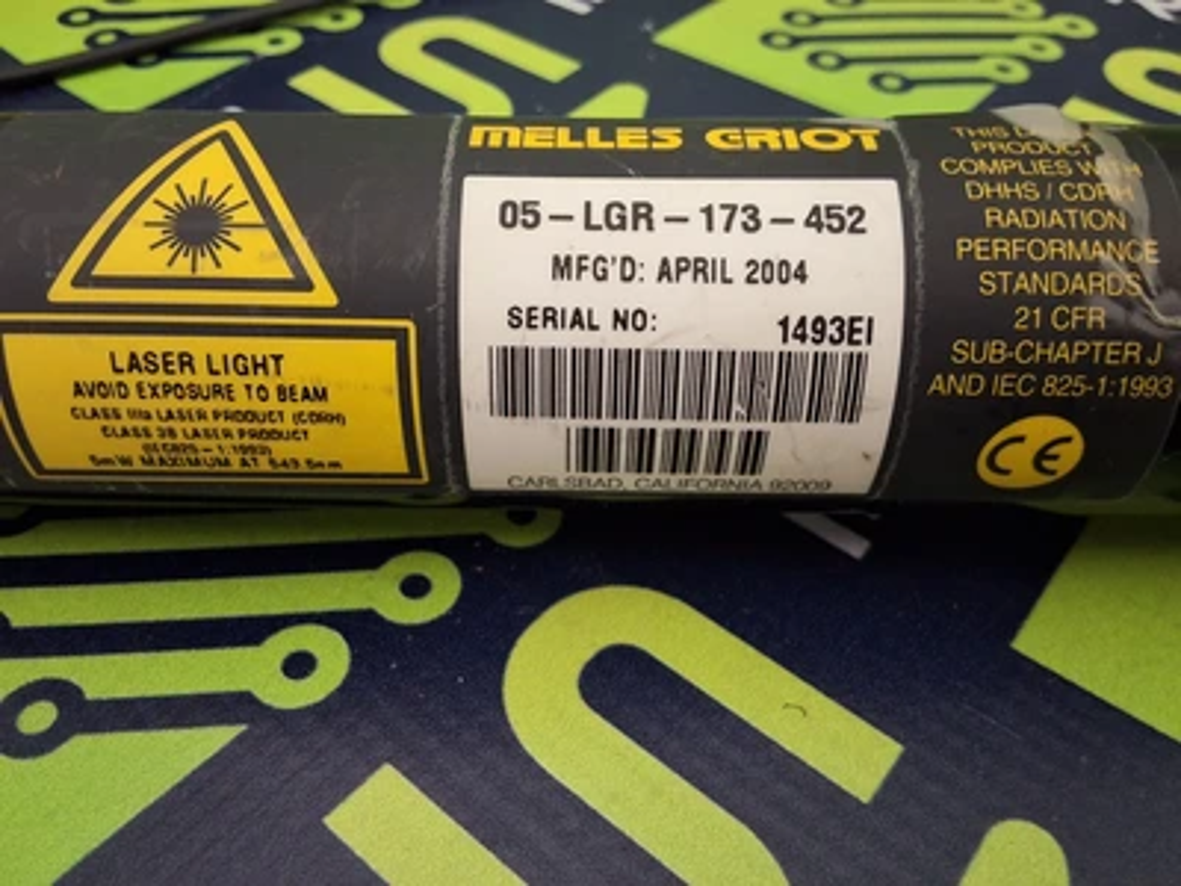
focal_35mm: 28
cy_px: 443
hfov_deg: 63.4
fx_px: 955
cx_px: 590
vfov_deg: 49.7
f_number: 1.9
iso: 320
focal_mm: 2.91
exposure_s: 1/24
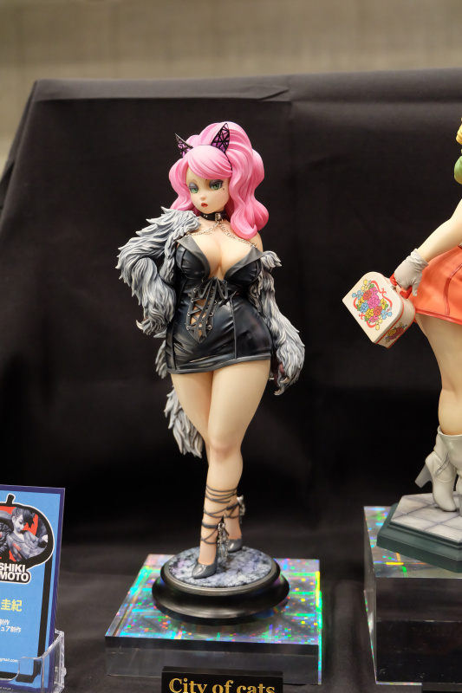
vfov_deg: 48.5
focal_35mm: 40
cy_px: 346
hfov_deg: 33.4
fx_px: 770
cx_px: 231
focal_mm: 26.9
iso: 3200
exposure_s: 1/45
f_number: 4.5
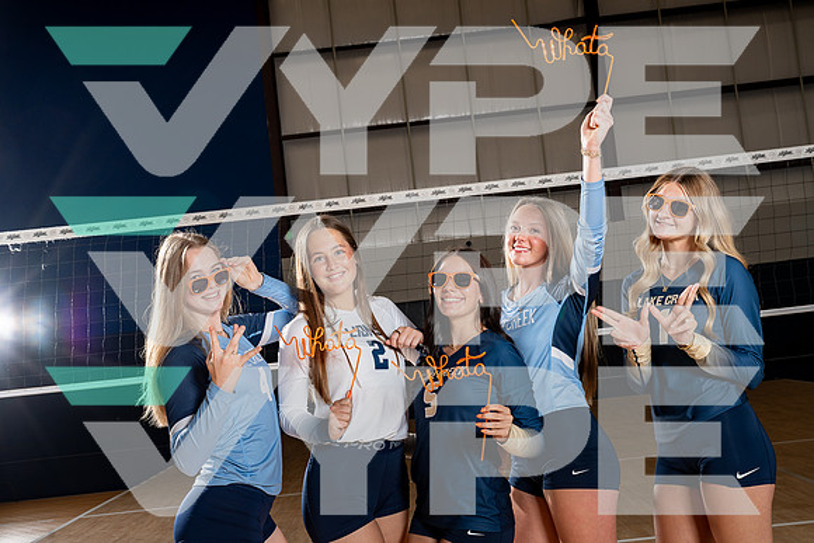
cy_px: 272
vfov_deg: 34.2
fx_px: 882
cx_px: 407
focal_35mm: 39
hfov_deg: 49.5
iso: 100
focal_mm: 39
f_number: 8
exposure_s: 1/250
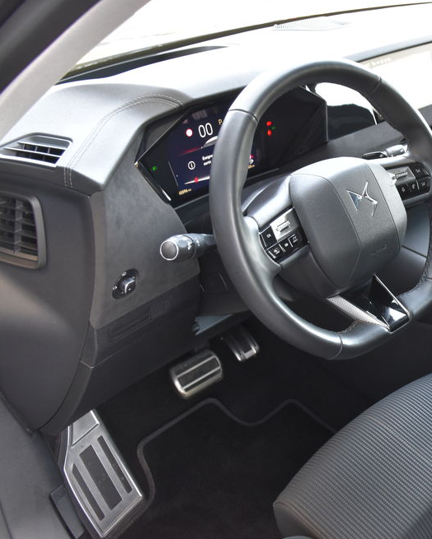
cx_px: 411
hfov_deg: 32.6
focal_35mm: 43
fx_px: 687
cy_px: 270
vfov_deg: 42.9
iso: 900
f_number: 3.5
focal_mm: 20
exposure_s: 1/60
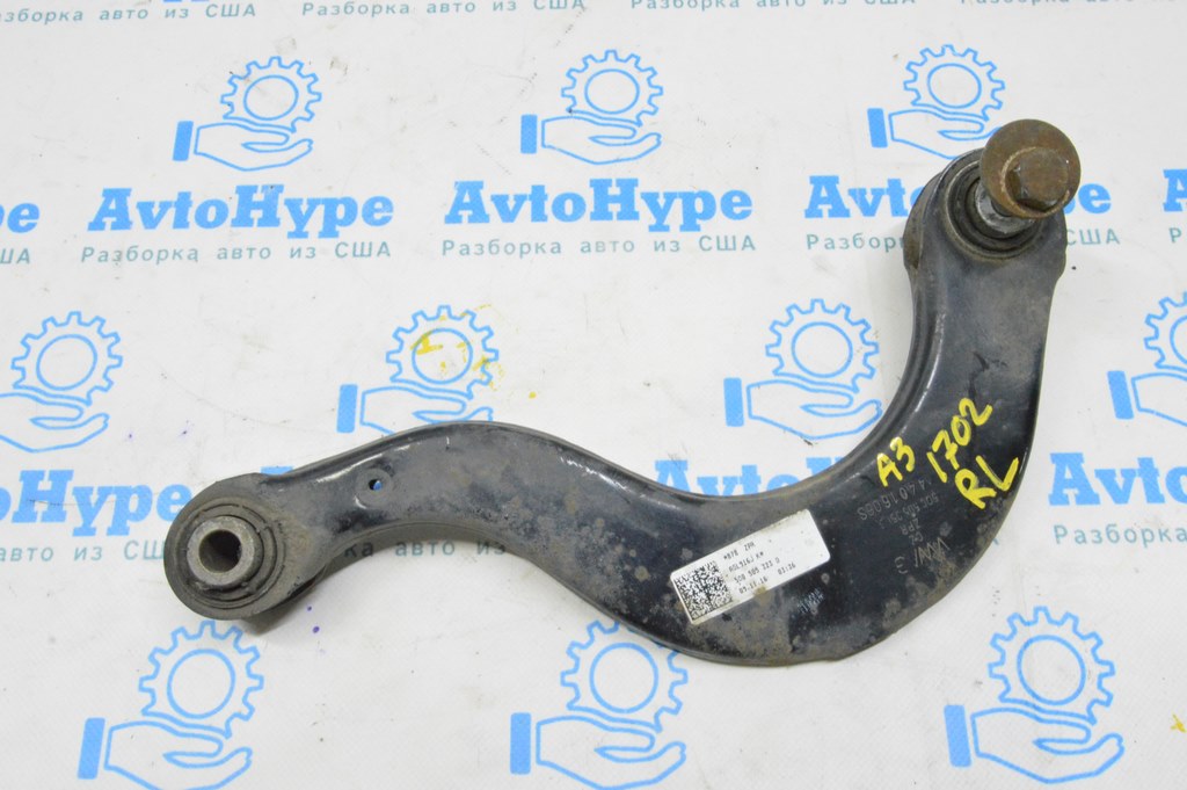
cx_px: 594
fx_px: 1087
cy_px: 395
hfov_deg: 57.3
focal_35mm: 33
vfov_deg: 39.9
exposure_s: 1/15
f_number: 20
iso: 6400
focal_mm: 22
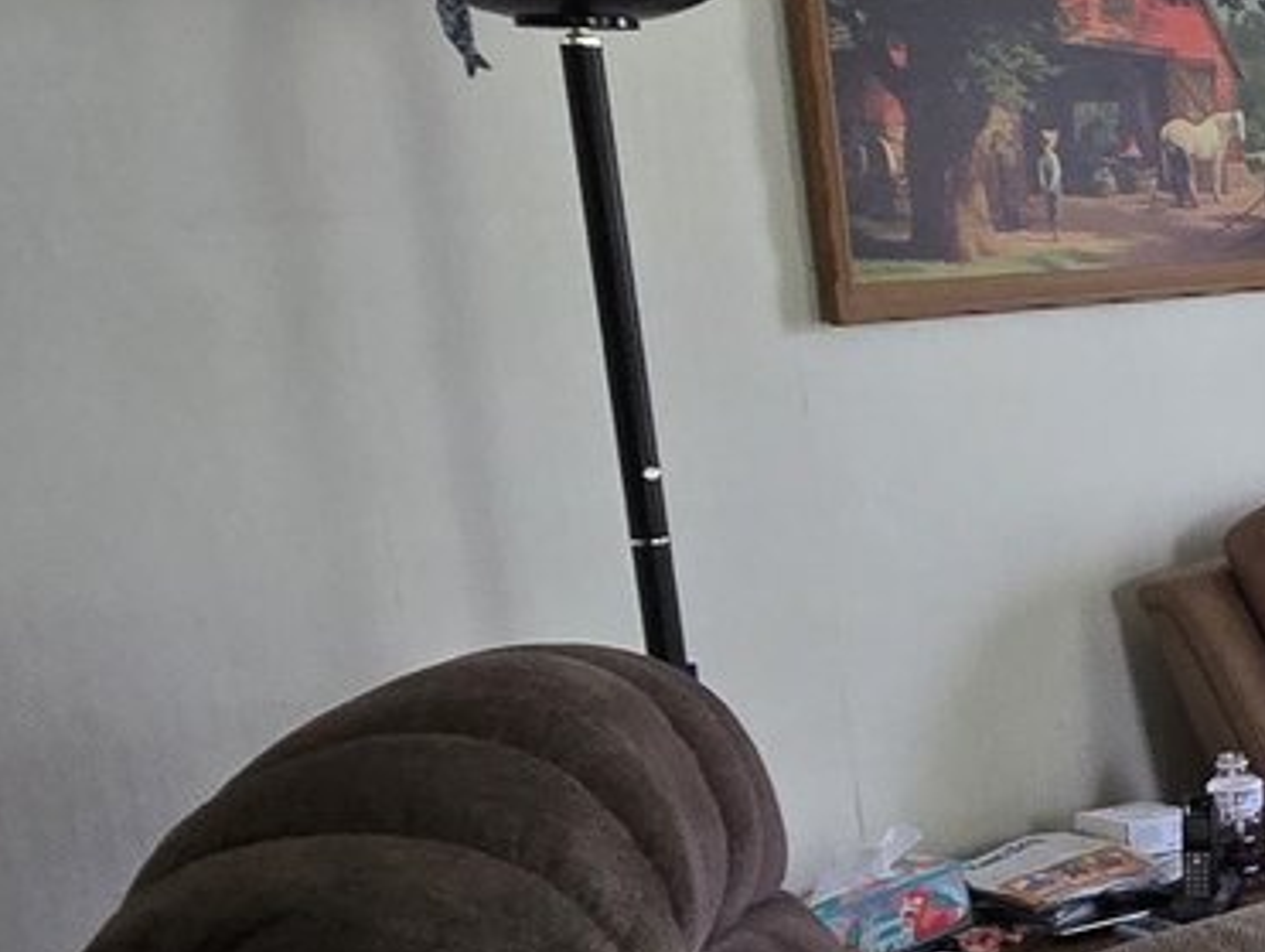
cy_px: 563
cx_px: 2281
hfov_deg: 21.7
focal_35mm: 56
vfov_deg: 26.1
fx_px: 2048
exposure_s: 1/60
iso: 200
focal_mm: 2.2
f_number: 2.2
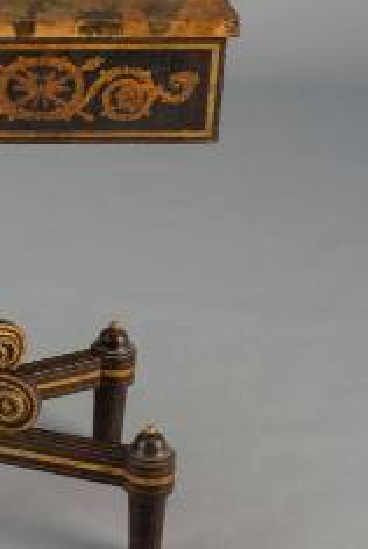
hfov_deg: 10.6
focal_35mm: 127
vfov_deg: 16.1
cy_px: 230
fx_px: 1941
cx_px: -126
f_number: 11
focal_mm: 60
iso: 100
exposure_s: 1/160
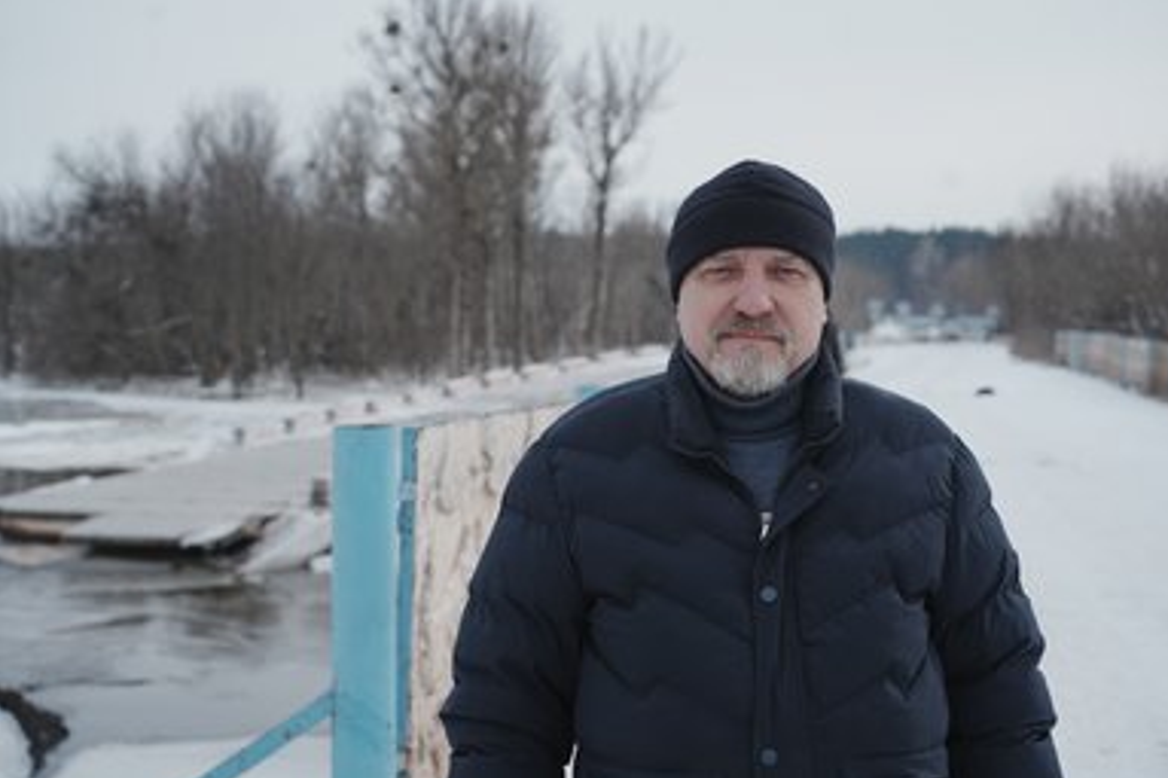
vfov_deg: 28.0
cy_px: 394
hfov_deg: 41.1
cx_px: 607
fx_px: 1557
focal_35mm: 48
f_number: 4.5
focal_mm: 46
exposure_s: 1/800
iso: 100
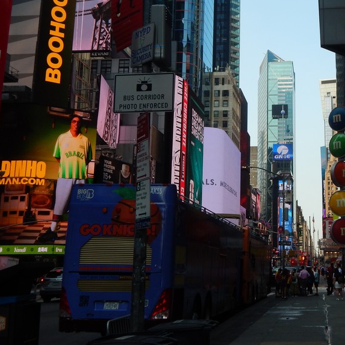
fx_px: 553
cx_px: 291
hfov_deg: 33.4
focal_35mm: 49
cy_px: 146
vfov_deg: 34.6
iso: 125
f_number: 3.2
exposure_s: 1/1000
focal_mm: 5.6
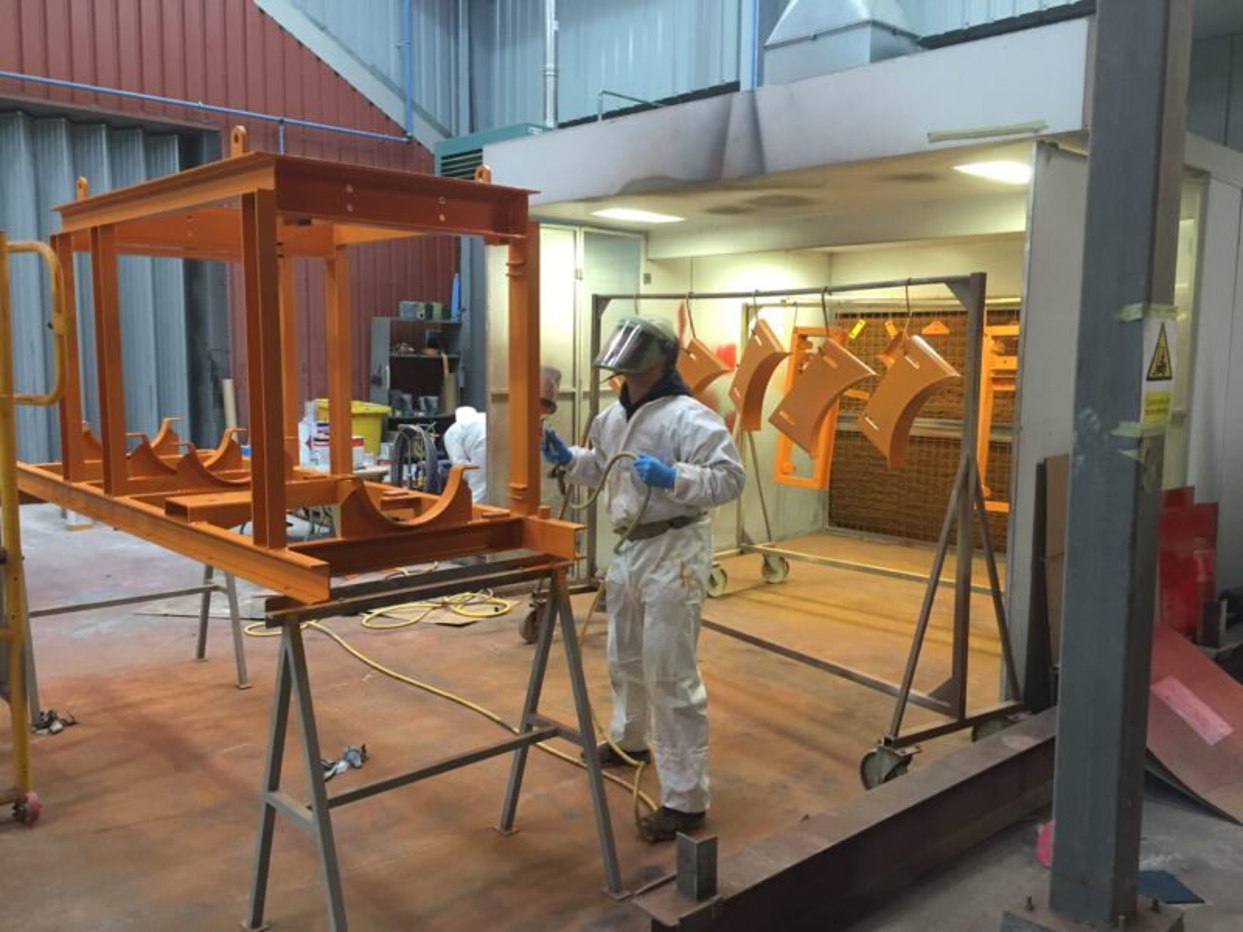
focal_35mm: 29
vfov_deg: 48.2
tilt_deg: -7.0
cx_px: 622
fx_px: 1041
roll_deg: +0.8
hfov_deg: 61.7
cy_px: 466
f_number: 2.2
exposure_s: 1/33
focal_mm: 4.15
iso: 125
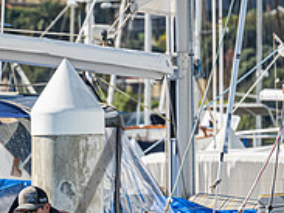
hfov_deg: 2.4
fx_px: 6846
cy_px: 148
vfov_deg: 1.8
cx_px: 132
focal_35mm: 835
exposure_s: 1/2000
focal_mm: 200
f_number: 6.3
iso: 400
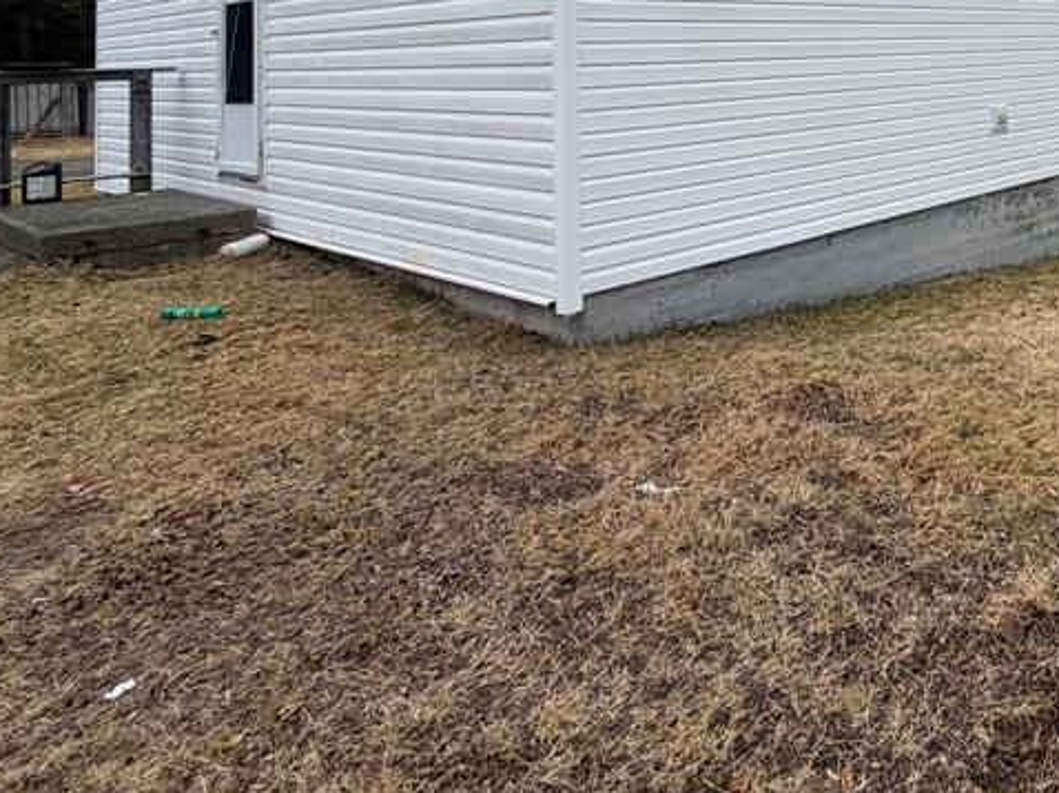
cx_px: 1055
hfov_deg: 49.3
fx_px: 917
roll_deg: +2.4
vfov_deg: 41.3
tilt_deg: +1.9
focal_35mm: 30
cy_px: 16
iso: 25
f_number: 2.2
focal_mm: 2.22
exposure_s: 1/770
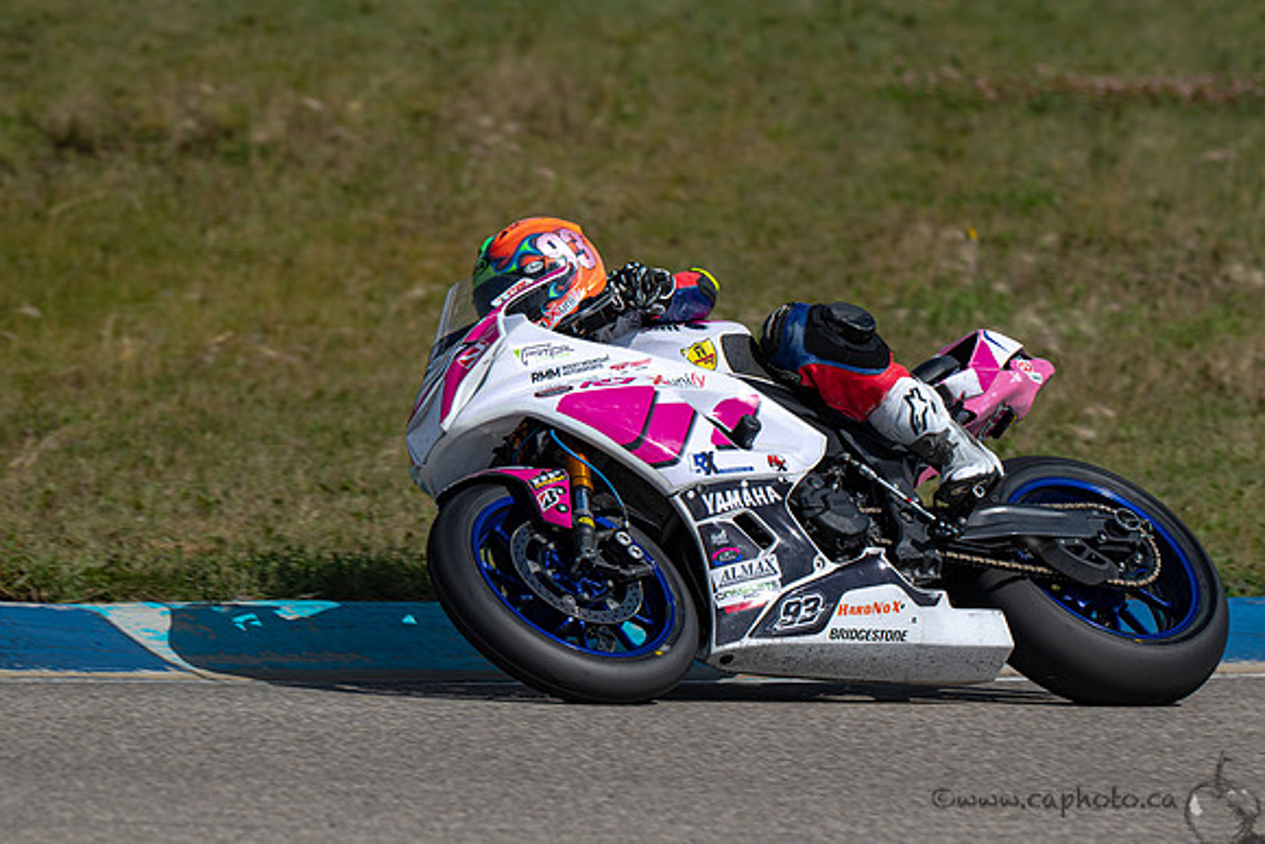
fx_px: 17377
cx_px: 782
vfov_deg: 2.8
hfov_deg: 4.2
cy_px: 476
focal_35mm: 494
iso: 100
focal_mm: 370
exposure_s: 1/1250
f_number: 6.3
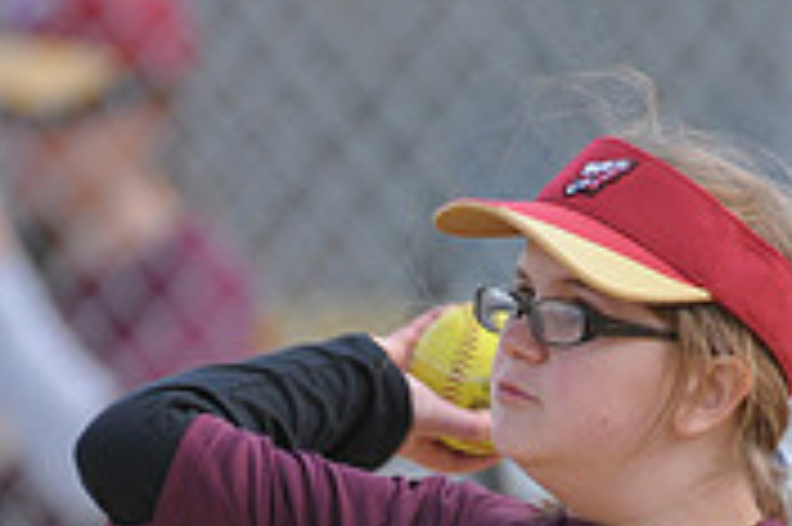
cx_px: 374
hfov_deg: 1.2
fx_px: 39057
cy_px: 802
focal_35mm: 1777
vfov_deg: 0.8
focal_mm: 360
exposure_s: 1/1250
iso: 400
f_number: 4
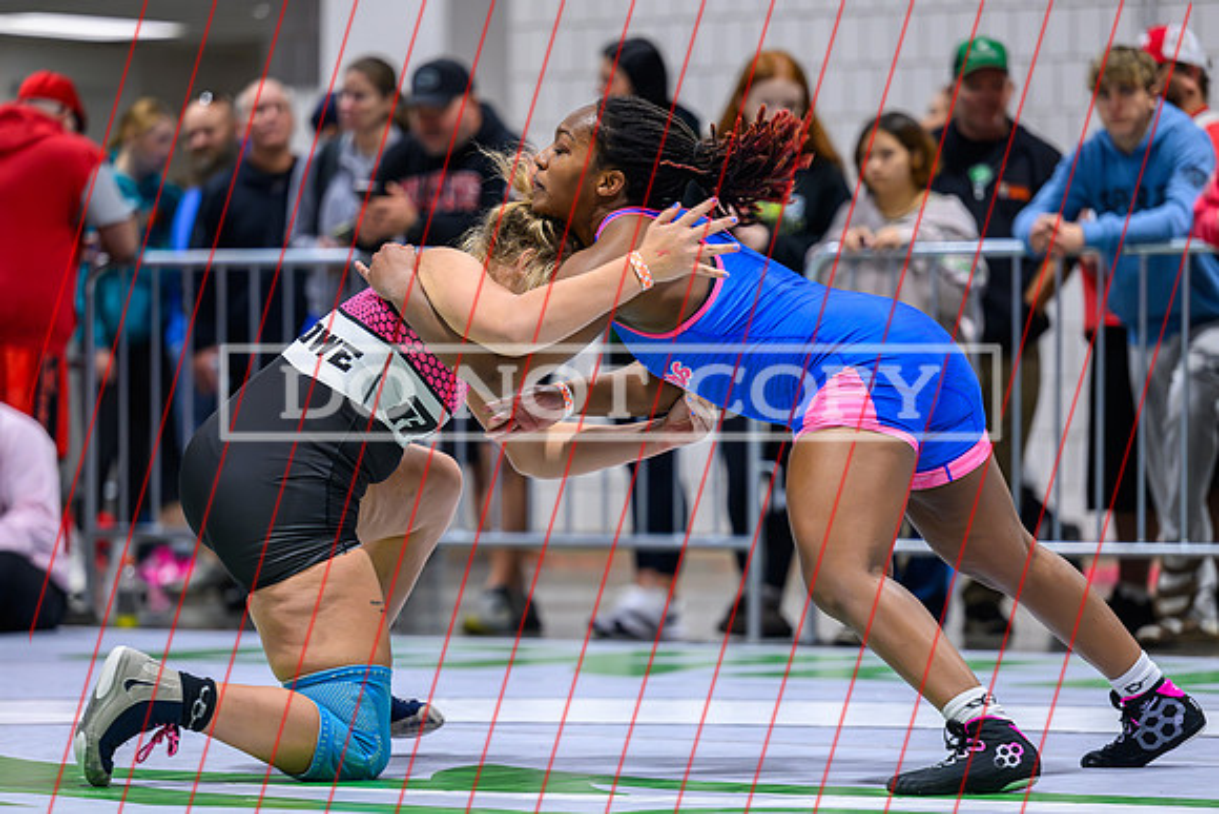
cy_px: 435
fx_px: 6276
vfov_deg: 7.4
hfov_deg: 11.1
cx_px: 539
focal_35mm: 185
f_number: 2.8
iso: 4000
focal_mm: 150
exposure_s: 1/1000
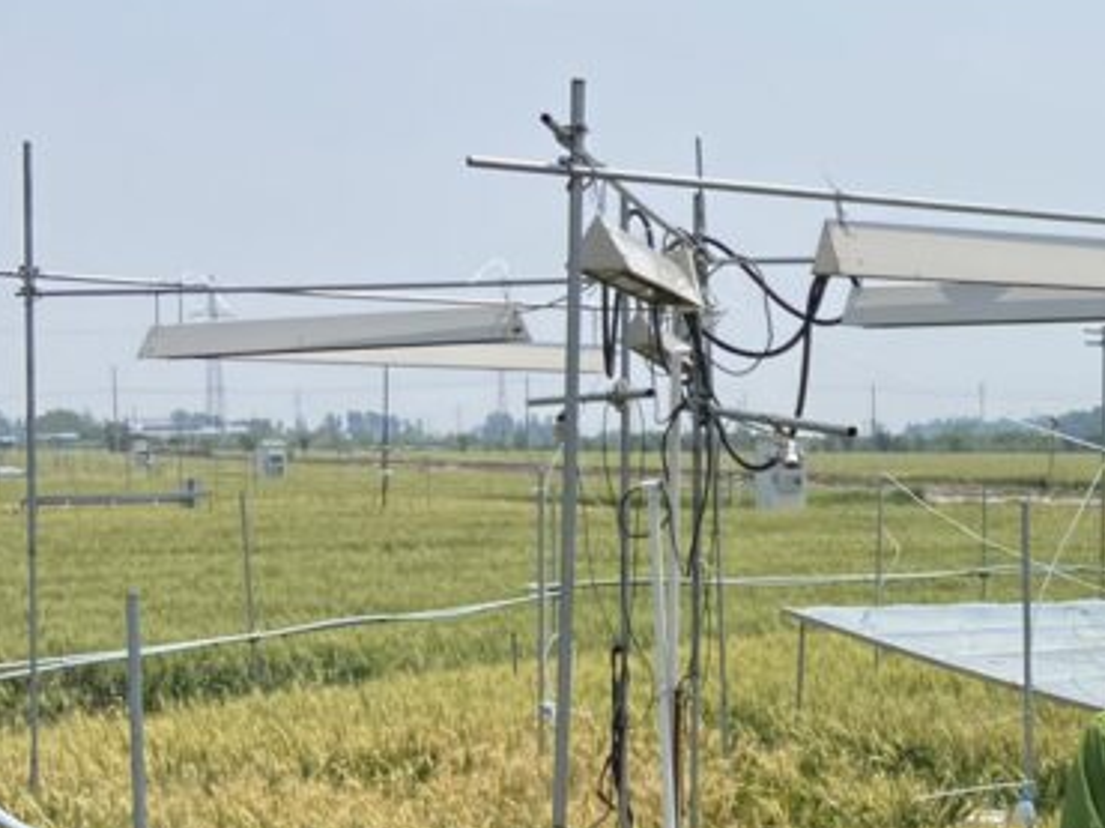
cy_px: 634
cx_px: 1460
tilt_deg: -3.3
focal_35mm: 72
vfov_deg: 20.2
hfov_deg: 23.7
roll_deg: -1.2
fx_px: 2297
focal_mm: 4.25
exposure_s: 1/3984
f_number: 1.8
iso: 32
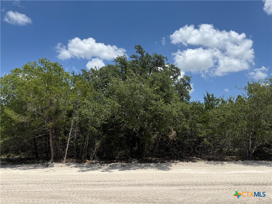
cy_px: 102
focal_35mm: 24
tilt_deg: +11.2
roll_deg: -0.1
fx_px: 189
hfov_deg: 71.6
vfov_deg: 56.8
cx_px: 136
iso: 80
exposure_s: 1/6173
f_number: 1.78
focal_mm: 6.76
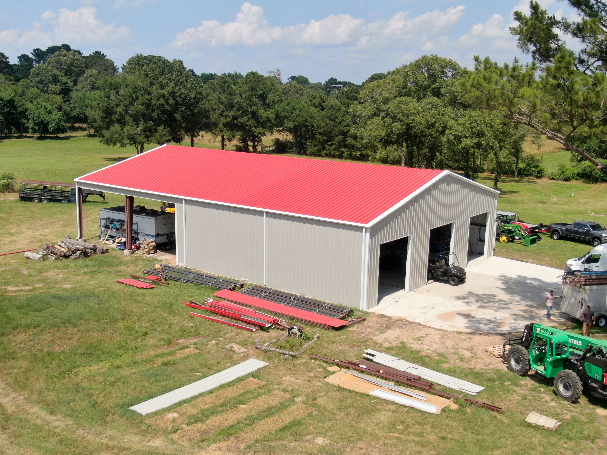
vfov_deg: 36.8
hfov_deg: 47.9
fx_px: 684
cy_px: 228
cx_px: 304
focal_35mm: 39
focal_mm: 6.77
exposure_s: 1/400
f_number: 3.4
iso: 110
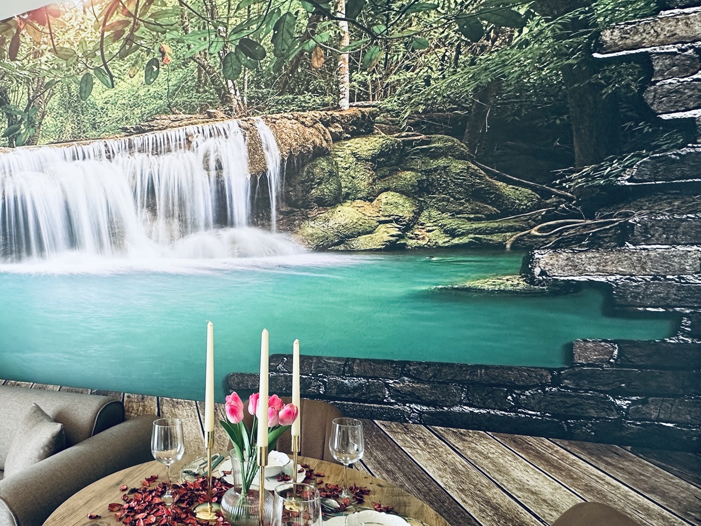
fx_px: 446
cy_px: 348
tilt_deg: -6.4
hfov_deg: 73.3
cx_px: 216
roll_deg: +0.6
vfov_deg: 59.8
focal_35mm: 22
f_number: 2.2
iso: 200
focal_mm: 2.22
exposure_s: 1/100
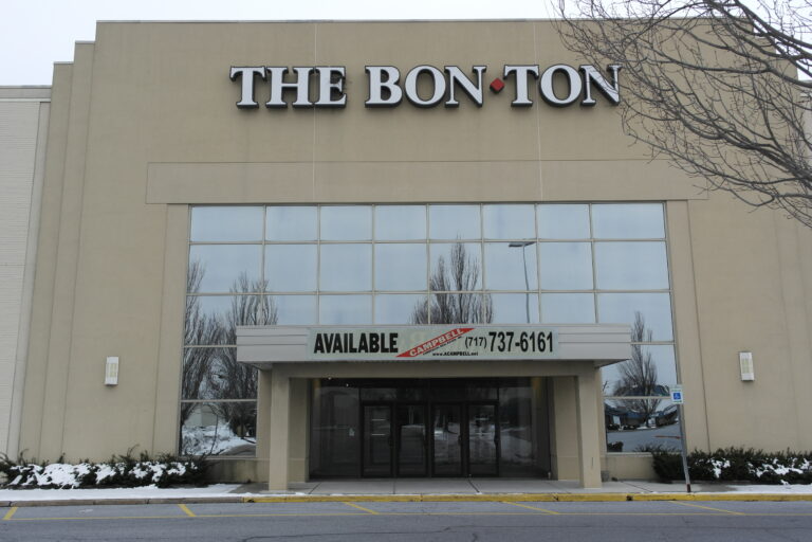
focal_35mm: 30
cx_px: 406
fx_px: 677
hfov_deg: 61.9
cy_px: 271
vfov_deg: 43.6
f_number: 5.6
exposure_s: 1/250
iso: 100
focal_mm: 20
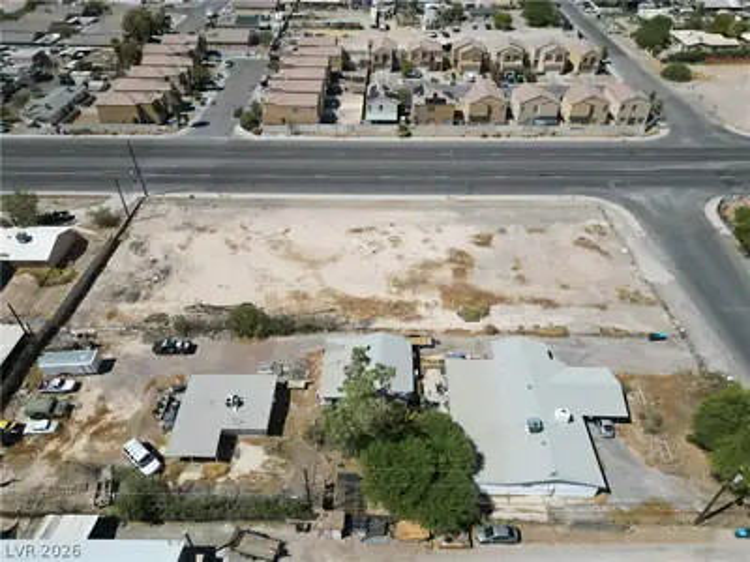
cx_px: 375
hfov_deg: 71.6
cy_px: 281
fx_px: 520
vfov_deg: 56.8
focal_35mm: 24
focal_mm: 6.72
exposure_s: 1/4000
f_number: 1.7
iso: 110
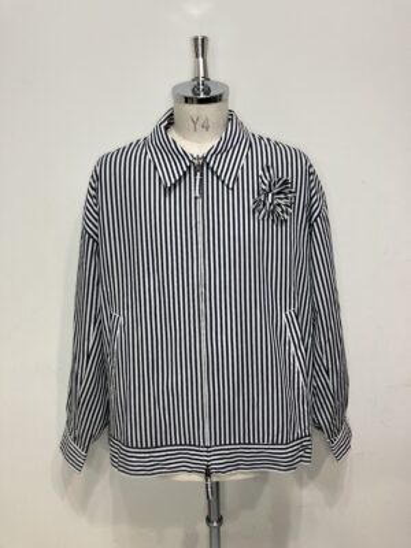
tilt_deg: -12.7
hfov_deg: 49.7
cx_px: 206
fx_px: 443
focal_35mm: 28
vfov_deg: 63.4
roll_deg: +1.0
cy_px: 274
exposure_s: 1/50
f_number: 1.8
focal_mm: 3.99
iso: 100
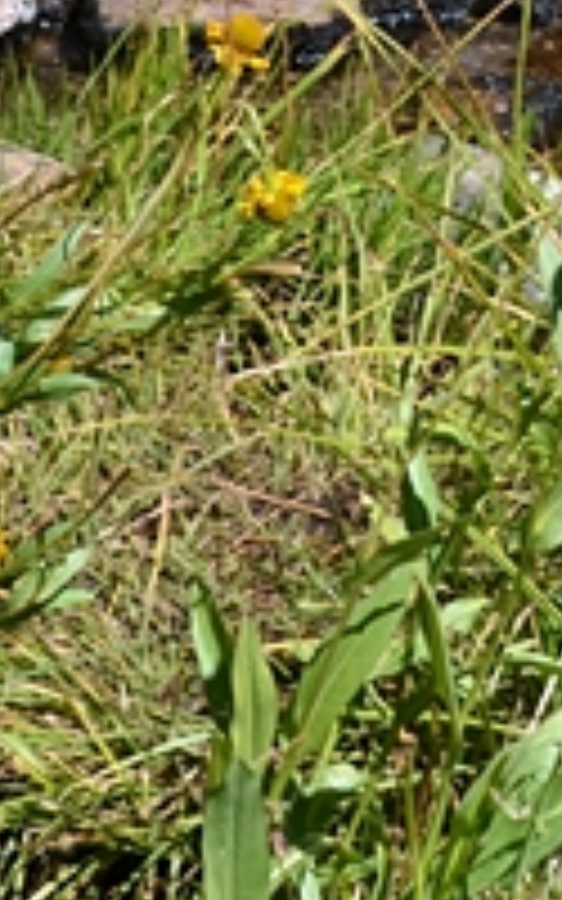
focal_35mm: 128
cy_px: -216
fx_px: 3138
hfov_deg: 10.2
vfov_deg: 15.6
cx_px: 378
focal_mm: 21
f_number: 8
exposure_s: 1/250
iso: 100
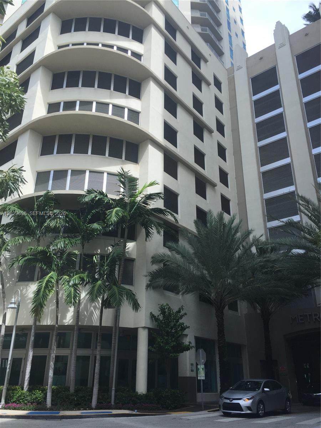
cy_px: 214
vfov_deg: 61.7
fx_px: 359
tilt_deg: +21.0
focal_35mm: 29
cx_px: 160
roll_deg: -0.5
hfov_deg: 48.2
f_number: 2.2
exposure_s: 1/860
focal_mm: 4.15
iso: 32
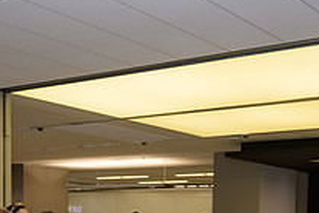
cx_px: 185
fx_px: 647
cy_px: 289
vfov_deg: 17.3
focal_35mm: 73
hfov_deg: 27.7
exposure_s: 1/200
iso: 800
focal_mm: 26
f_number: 3.2
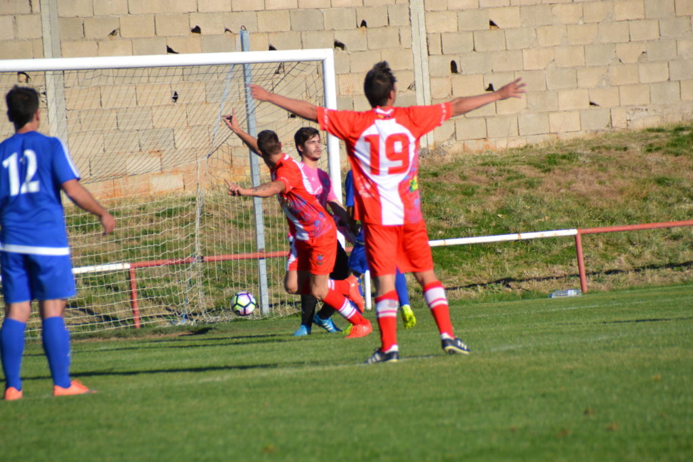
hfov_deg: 6.9
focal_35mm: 300
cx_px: 346
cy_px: 231
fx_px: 5773
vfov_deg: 4.6
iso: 400
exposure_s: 1/2000
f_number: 6.3
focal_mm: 200
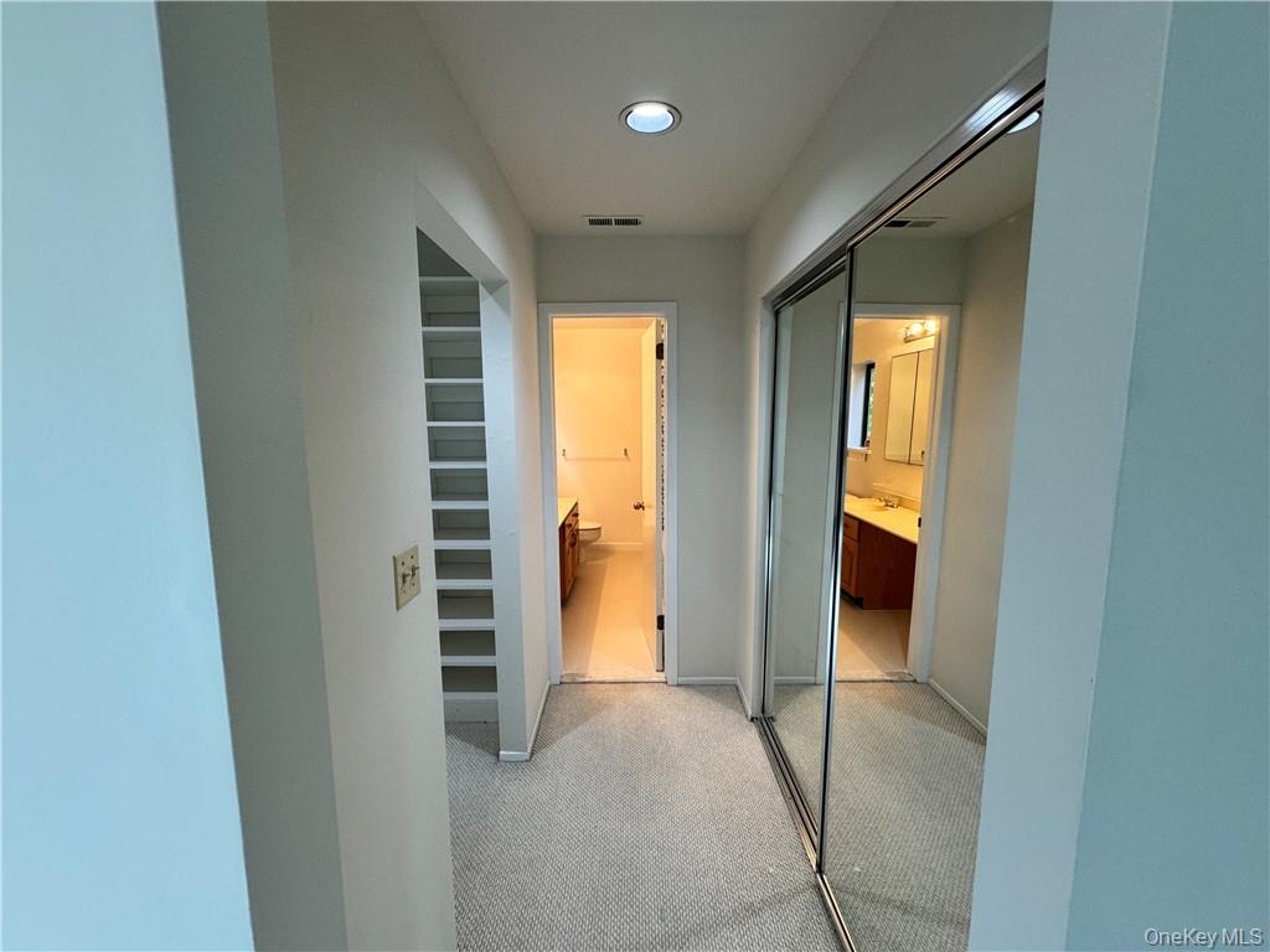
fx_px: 514
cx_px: 635
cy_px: 476
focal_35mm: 14
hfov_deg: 102.1
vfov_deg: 85.7
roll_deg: +0.2
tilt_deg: -7.6
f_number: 2.2
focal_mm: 2.22
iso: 200
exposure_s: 1/60
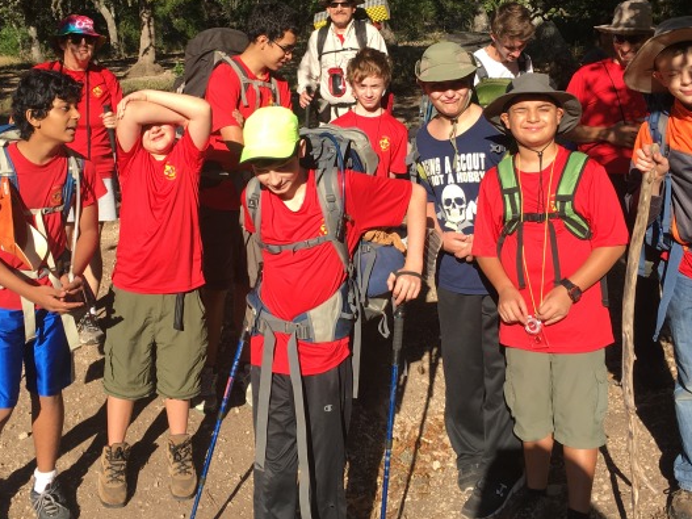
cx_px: 314
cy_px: 168
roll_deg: -0.2
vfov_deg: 32.6
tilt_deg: -3.2
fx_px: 879
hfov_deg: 42.9
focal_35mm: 44
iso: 25
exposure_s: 1/793
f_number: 2.2
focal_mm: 4.15
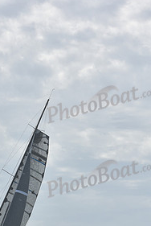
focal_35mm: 196
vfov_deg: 10.4
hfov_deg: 7.0
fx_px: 1230
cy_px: 230
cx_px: 5
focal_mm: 95
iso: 200
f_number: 8
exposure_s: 1/1250
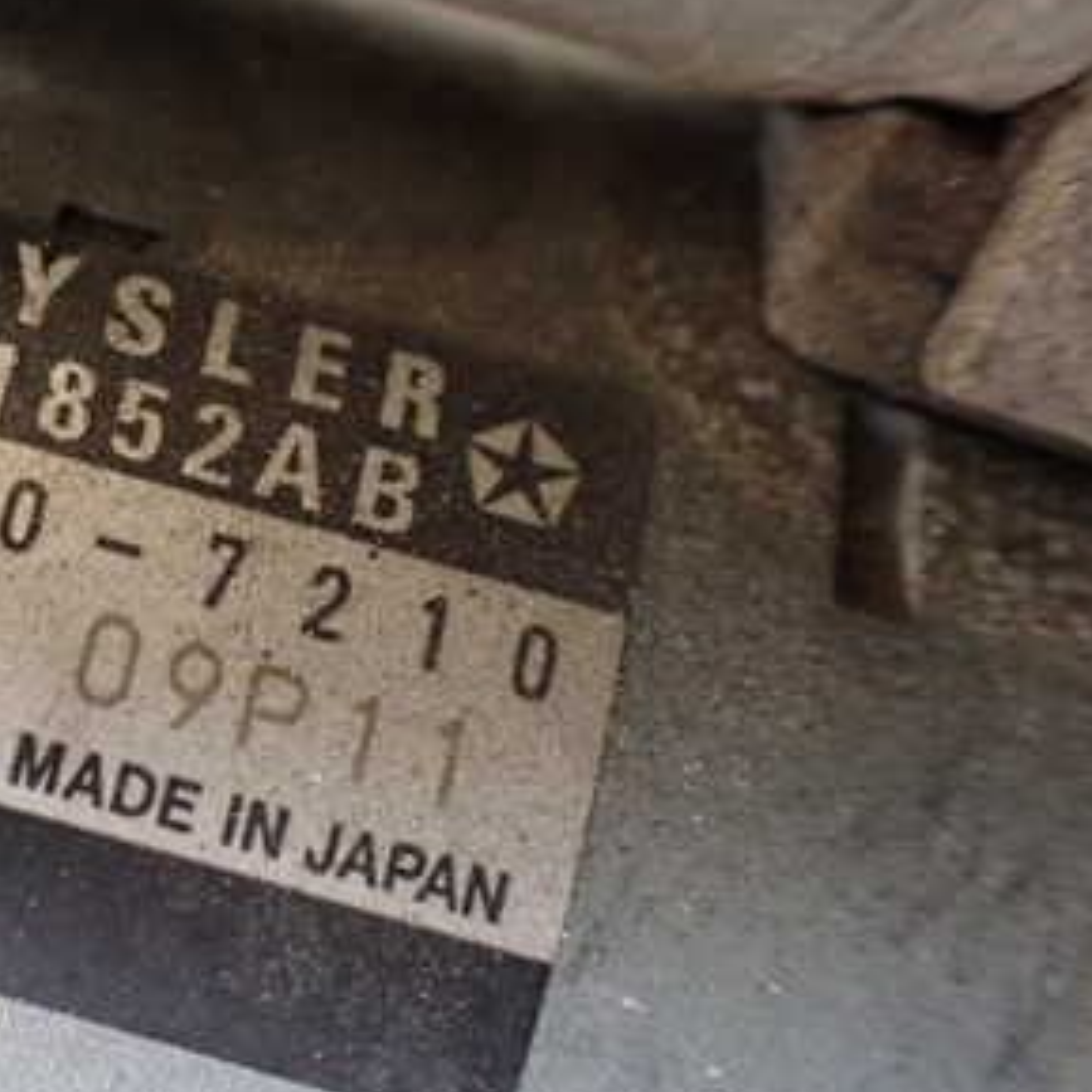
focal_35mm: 55
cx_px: -26
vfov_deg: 31.0
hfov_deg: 28.9
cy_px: 457
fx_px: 1963
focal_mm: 5.4
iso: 800
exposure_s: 1/125
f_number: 2.3
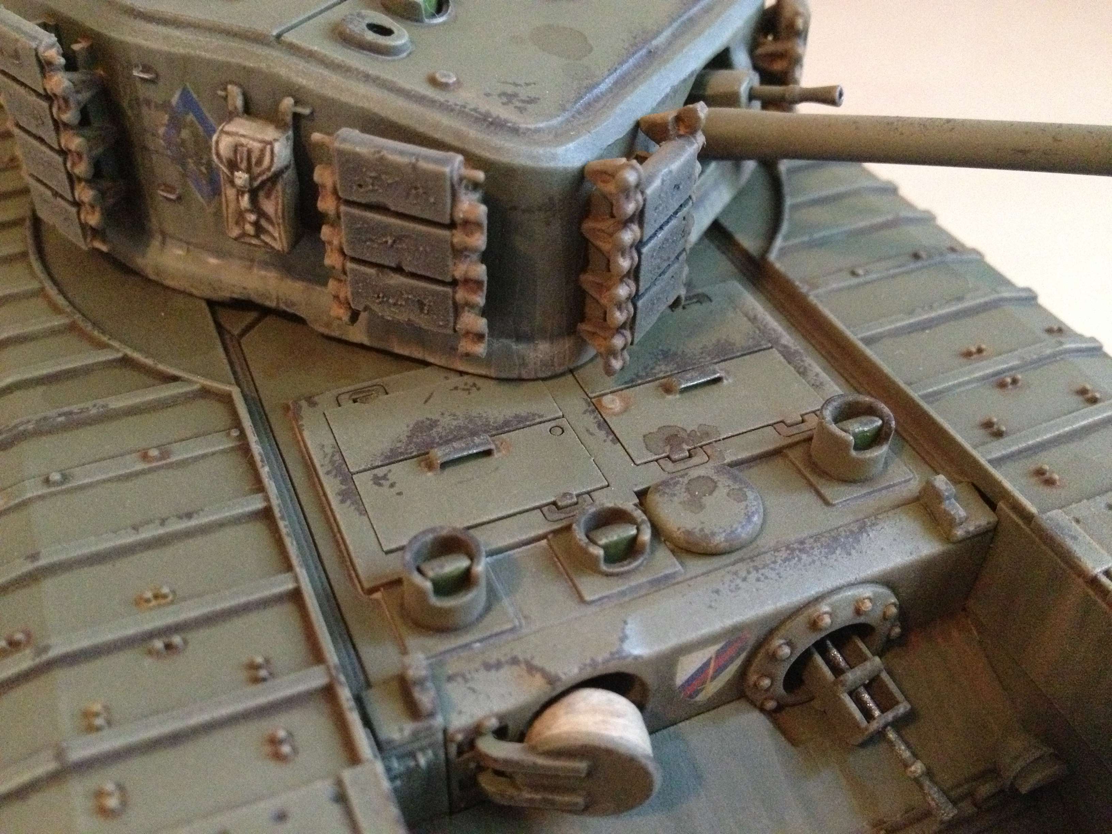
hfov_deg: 52.6
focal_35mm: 35
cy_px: 417
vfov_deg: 40.7
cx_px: 556
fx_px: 1124
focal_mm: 4.28
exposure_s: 1/17
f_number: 2.4
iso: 800
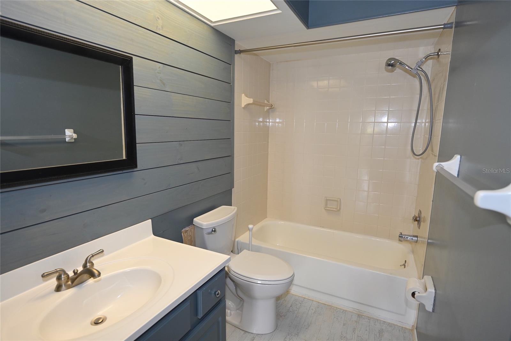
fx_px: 263
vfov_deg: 65.9
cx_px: 256
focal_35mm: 18
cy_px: 170
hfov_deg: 88.4
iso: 640
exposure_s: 1/60
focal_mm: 18.5
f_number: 4
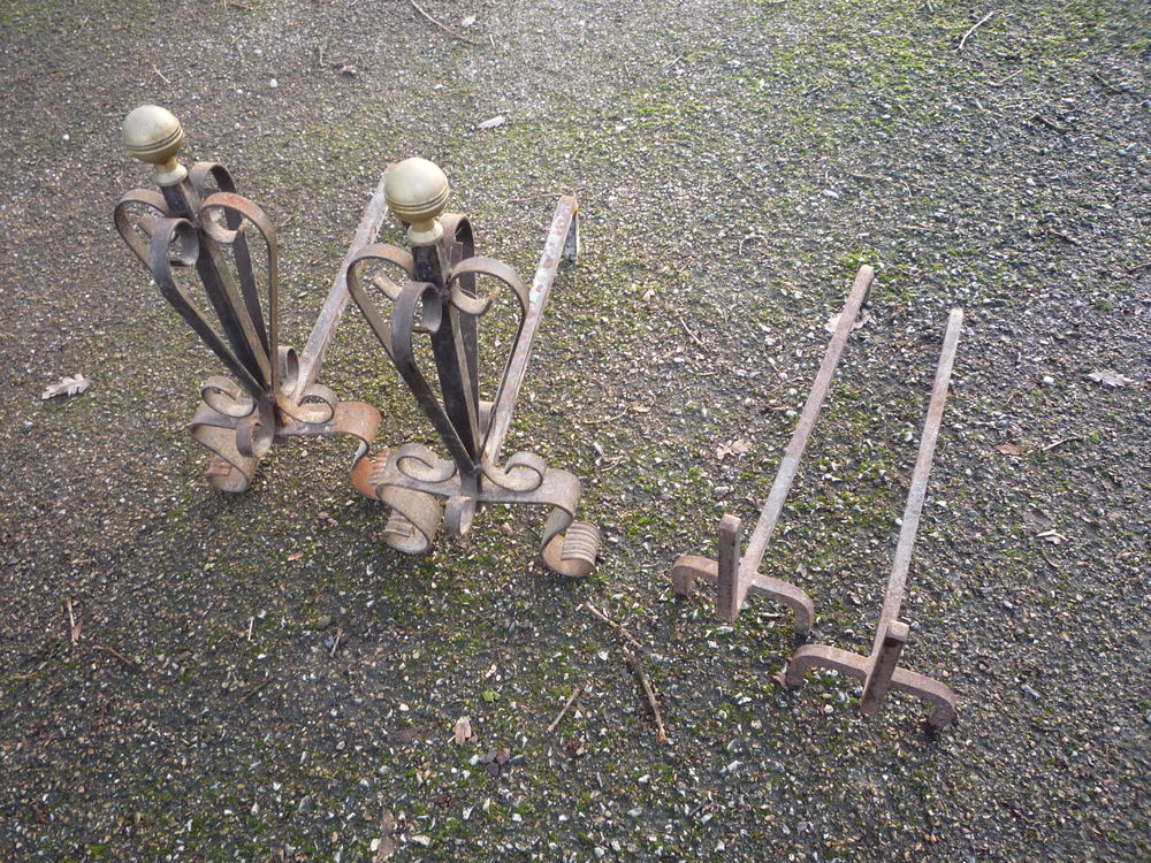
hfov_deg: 60.0
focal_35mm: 30
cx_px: 576
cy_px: 432
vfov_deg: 46.8
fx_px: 998
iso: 160
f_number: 3.3
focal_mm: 5.2
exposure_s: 1/30
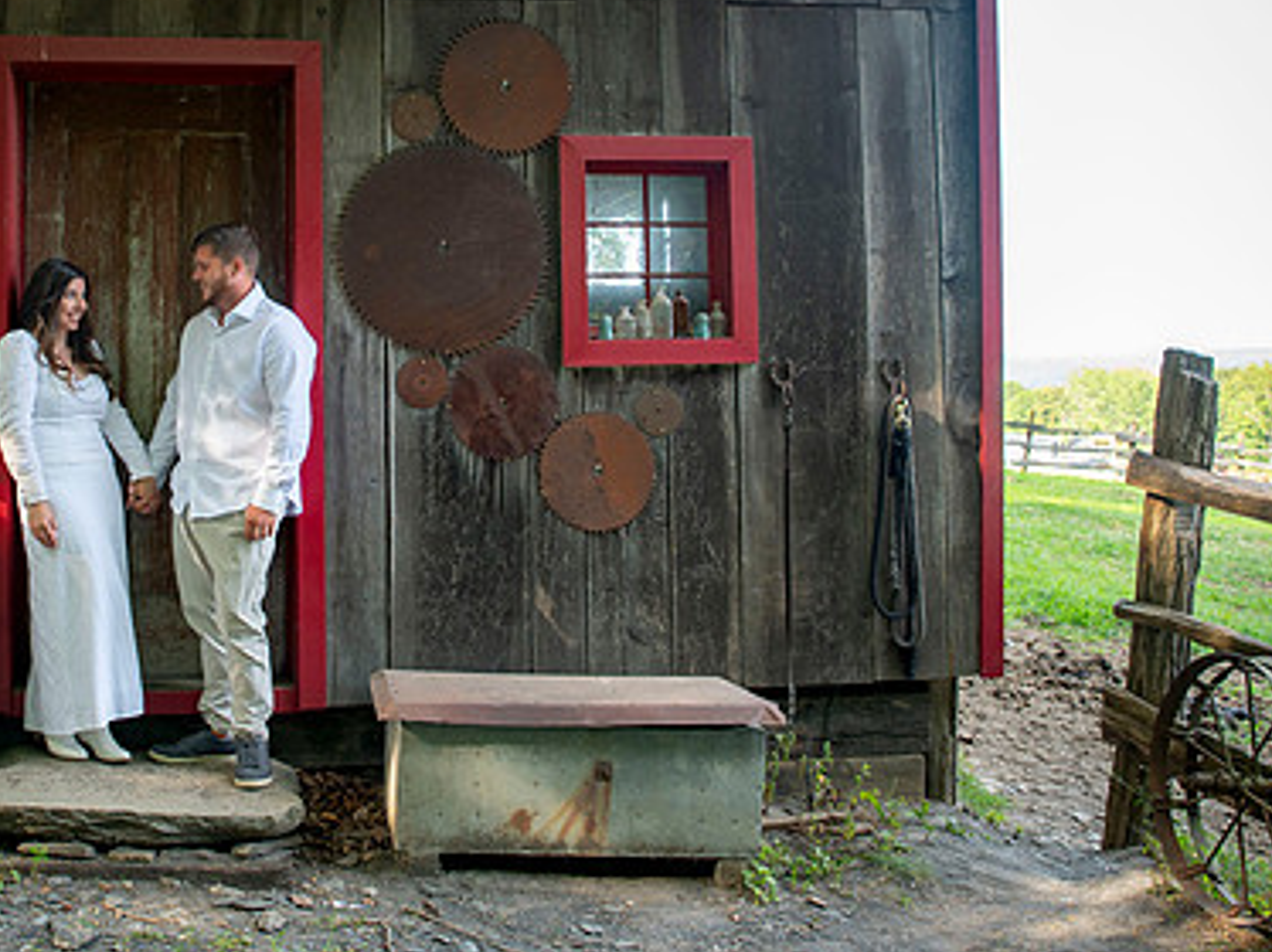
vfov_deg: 37.2
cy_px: 295
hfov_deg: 47.4
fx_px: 1395
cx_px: 339
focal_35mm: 38
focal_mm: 24
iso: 400
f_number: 5
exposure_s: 1/80
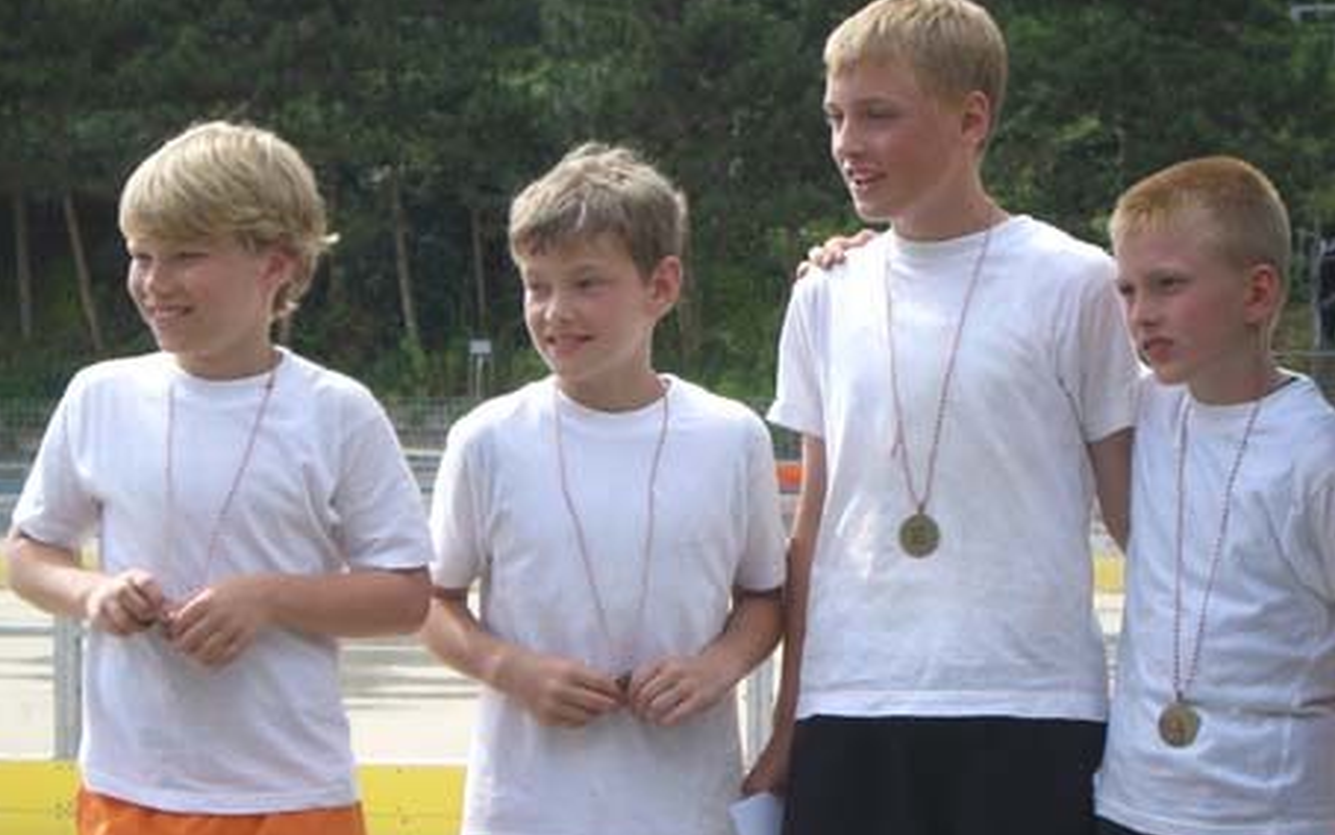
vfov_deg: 9.9
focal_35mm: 133
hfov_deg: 15.7
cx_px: 709
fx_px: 4840
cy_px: 478
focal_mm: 18.6
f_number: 5.2
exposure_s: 1/200
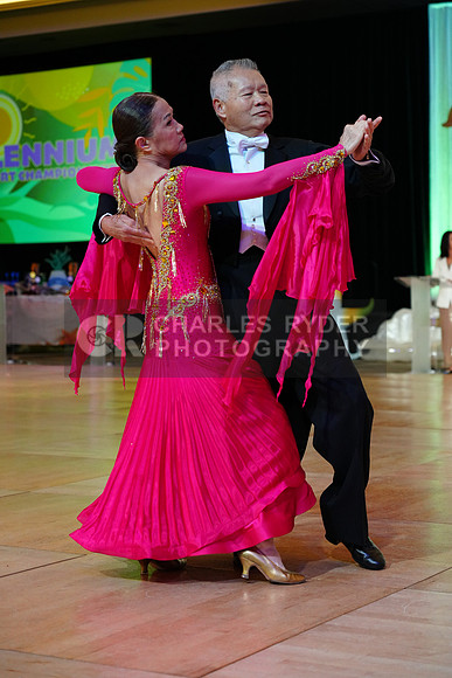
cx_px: 226
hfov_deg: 19.2
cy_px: 339
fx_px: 1336
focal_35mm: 71
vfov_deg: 28.4
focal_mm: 71
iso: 2500
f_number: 4
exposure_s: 1/400
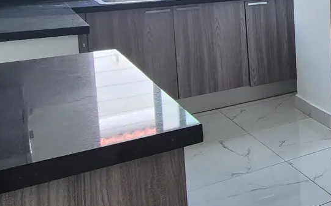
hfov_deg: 29.6
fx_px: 442
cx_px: 465
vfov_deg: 25.0
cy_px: -1
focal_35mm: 49
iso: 100
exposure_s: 1/100
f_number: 2.2
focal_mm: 2.2
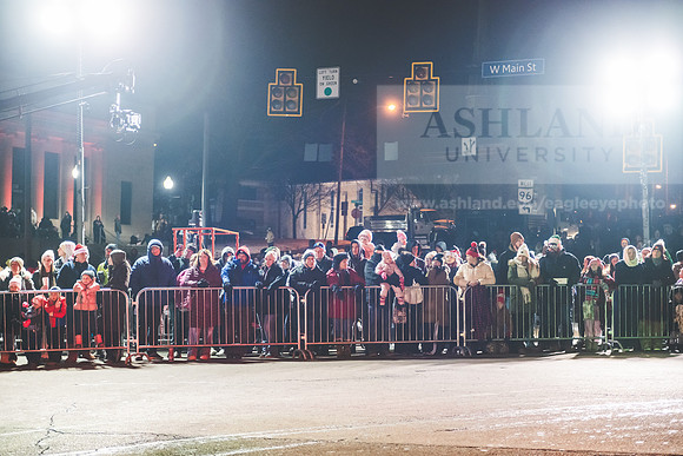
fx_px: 1176
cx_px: 342
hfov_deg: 32.4
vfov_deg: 21.9
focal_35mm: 62
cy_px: 228
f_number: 3.2
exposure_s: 1/250
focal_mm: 62
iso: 2500
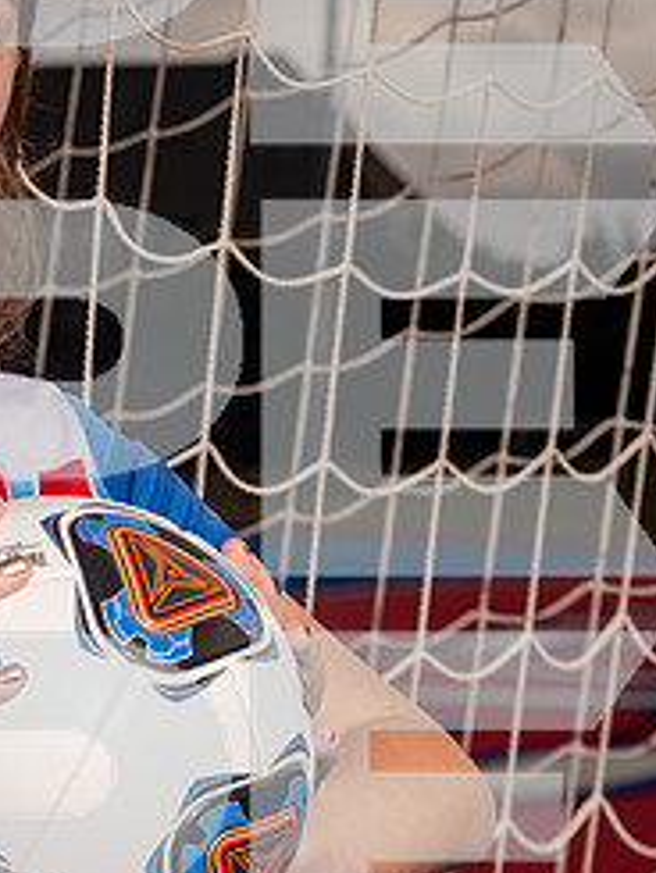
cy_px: 390
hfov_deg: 11.5
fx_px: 3156
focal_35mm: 125
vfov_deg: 15.8
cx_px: -235
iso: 100
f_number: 5.6
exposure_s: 1/250
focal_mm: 55
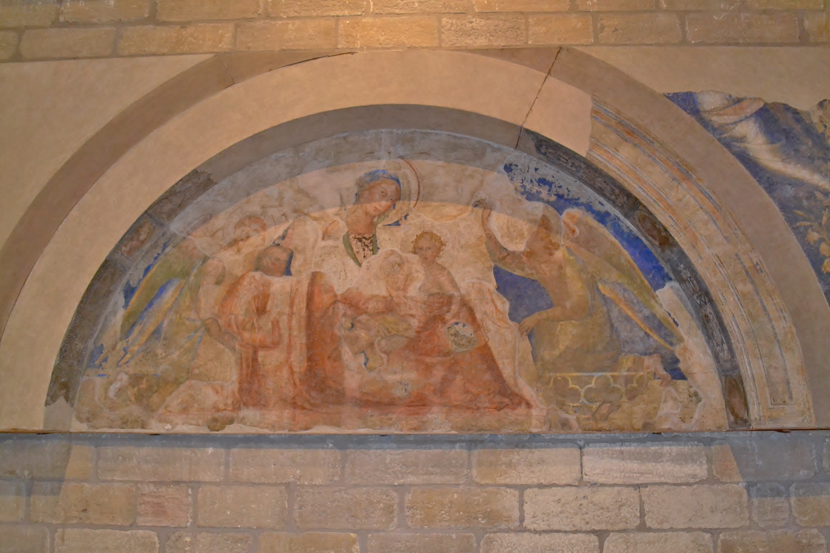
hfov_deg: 57.3
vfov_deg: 39.9
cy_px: 276
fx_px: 760
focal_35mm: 33
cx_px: 415
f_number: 3.8
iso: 3200
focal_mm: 22
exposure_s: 1/60
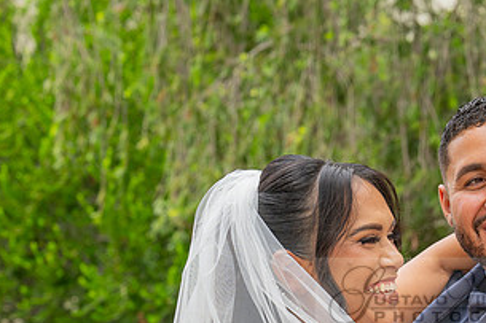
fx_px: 2199
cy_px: 364
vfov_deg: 8.3
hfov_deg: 12.6
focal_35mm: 163
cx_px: 351
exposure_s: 1/200
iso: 200
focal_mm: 70
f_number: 5.6
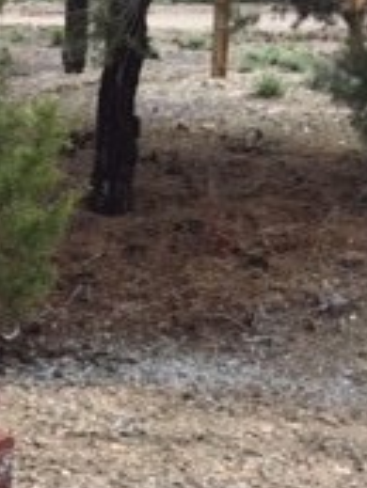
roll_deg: +3.1
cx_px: -99
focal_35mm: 107
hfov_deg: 13.4
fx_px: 1511
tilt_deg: -32.2
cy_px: 894
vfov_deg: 15.6
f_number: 2.2
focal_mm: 4.15
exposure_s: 1/694
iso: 32
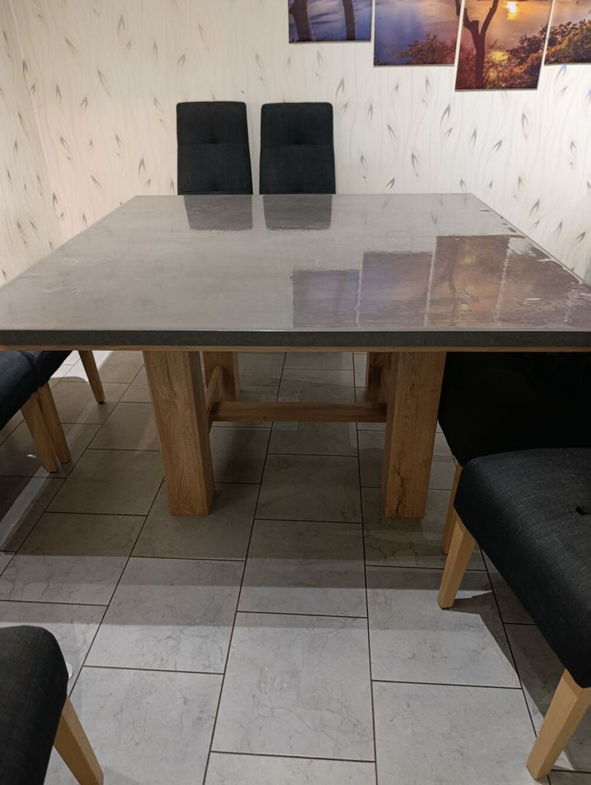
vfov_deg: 73.8
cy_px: 392
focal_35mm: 23
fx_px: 522
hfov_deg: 59.0
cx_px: 296
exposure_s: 1/25
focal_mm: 6.11
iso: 1544
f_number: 1.65
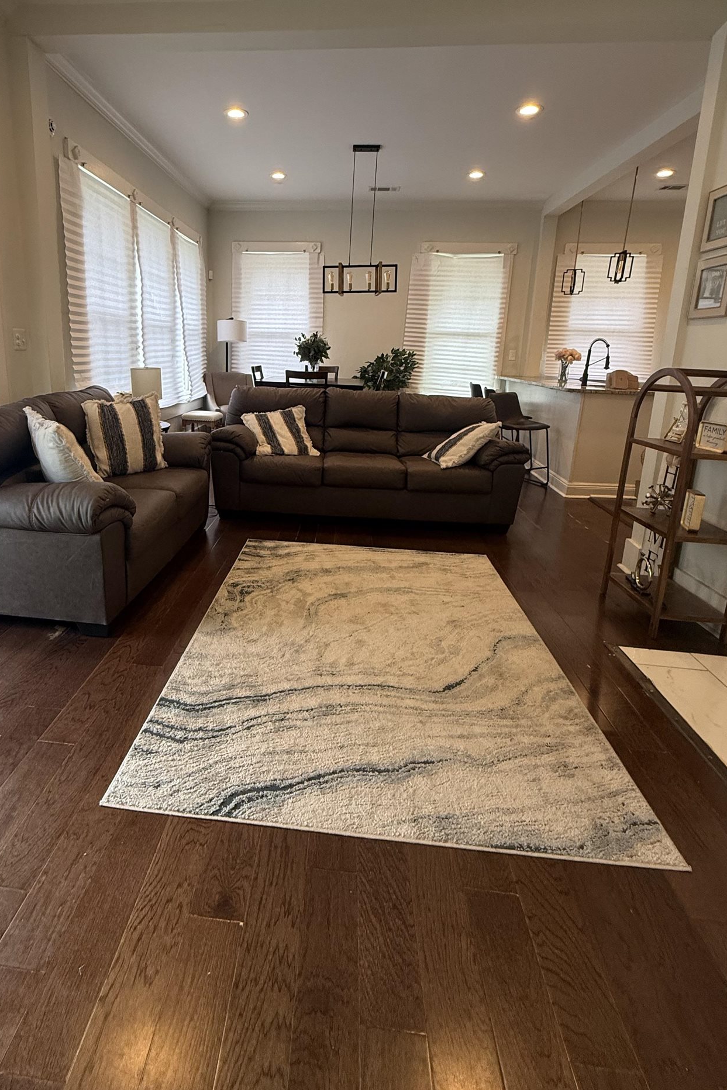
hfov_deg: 66.8
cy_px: 465
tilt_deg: -11.6
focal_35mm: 18
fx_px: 545
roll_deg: -1.7
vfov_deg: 89.4
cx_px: 293
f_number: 2.2
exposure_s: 1/99
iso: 200
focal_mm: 2.22
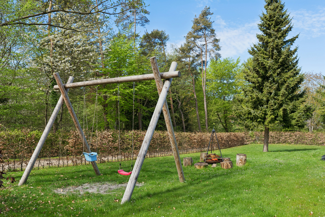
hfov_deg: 65.5
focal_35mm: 28
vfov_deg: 46.4
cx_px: 162
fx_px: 253
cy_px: 108
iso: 125
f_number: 4
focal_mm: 28
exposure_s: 1/1000
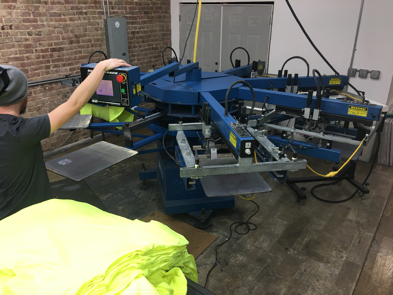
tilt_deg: -20.8
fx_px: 329
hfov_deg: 61.7
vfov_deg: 48.2
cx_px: 196
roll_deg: -0.7
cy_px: 148
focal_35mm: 29
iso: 25
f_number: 2.2
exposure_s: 1/15
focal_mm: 4.15
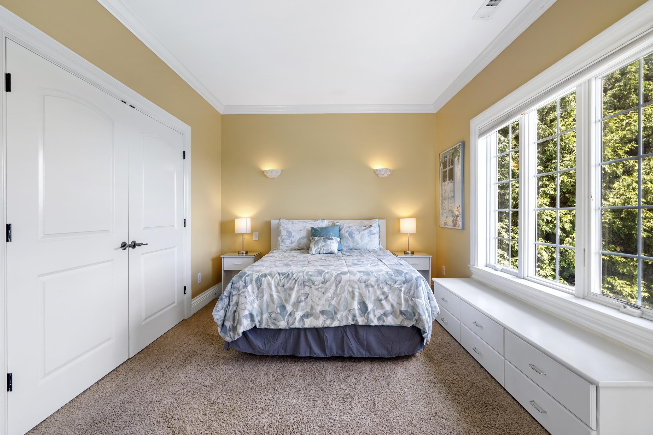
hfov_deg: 96.7
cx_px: 326
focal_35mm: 16
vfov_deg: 73.7
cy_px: 218
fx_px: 290
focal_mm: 16
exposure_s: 1/800
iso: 320
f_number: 8
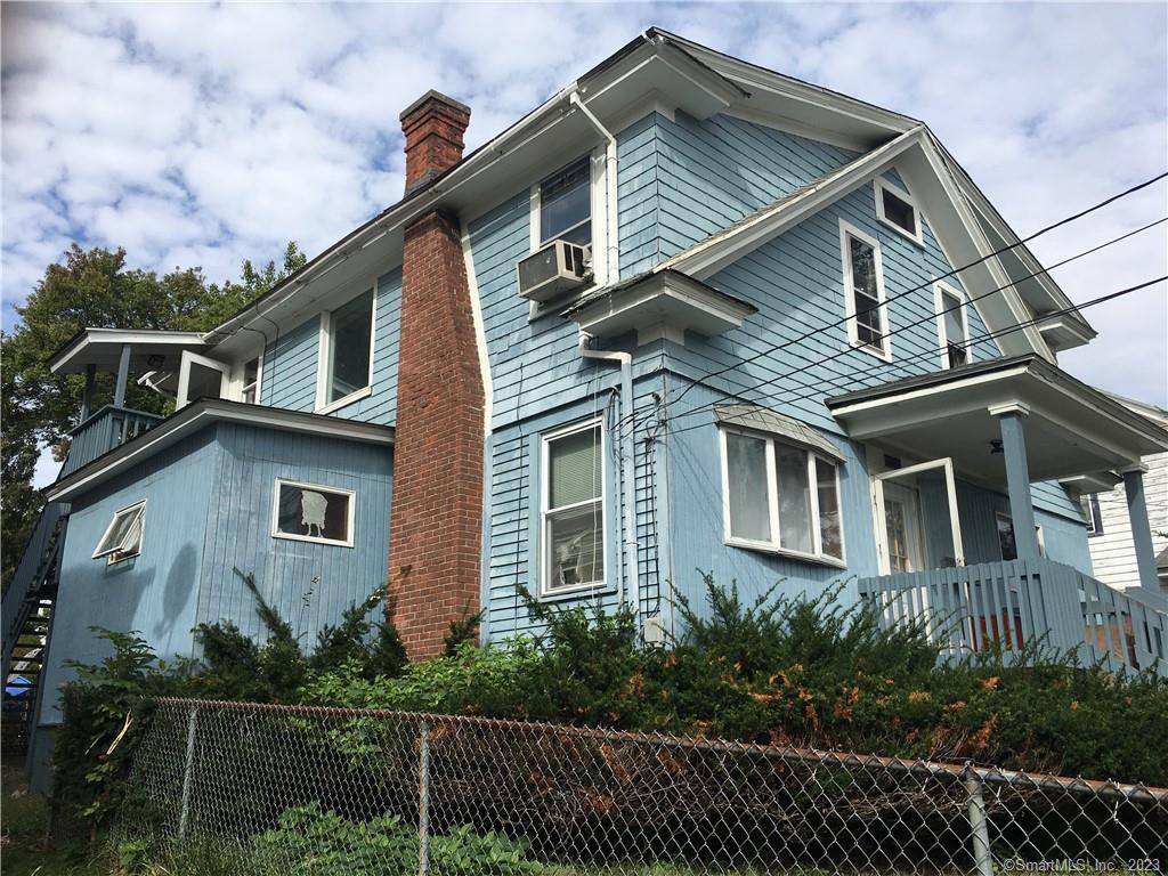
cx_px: 584
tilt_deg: +16.9
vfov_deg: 48.2
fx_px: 979
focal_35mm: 29
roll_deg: +1.4
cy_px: 438
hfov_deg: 61.7
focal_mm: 4.15
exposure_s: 1/1538
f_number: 2.2
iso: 25
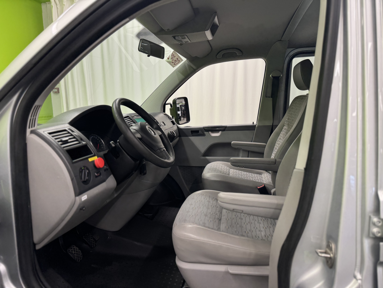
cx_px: 192
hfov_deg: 71.6
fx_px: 266
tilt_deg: -8.9
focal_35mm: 24
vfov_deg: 56.8
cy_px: 144
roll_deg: +1.4
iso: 80
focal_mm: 6.76
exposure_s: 1/100
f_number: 1.78
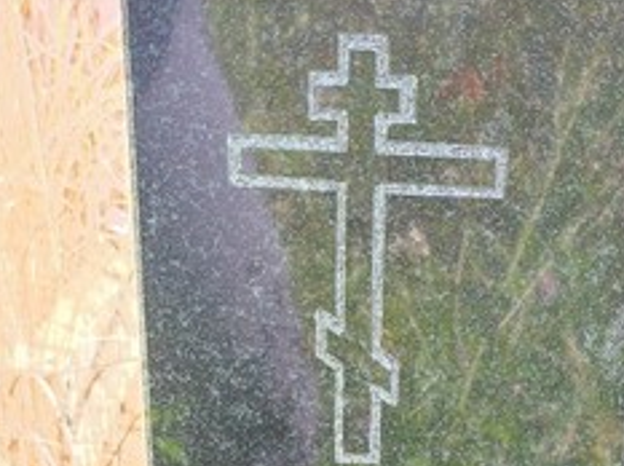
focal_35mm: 86
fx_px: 1548
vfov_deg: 16.0
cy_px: 645
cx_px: 501
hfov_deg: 22.5
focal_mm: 6.04
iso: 70
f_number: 1.9
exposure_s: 1/50
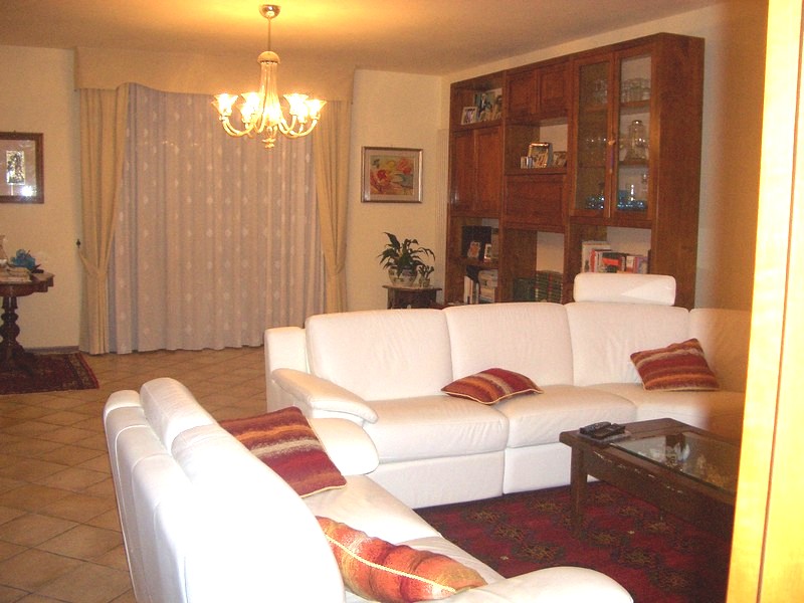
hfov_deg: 52.6
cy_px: 302
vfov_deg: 40.7
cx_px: 402
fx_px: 813
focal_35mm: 35
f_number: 2.6
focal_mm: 5.8
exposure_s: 1/60
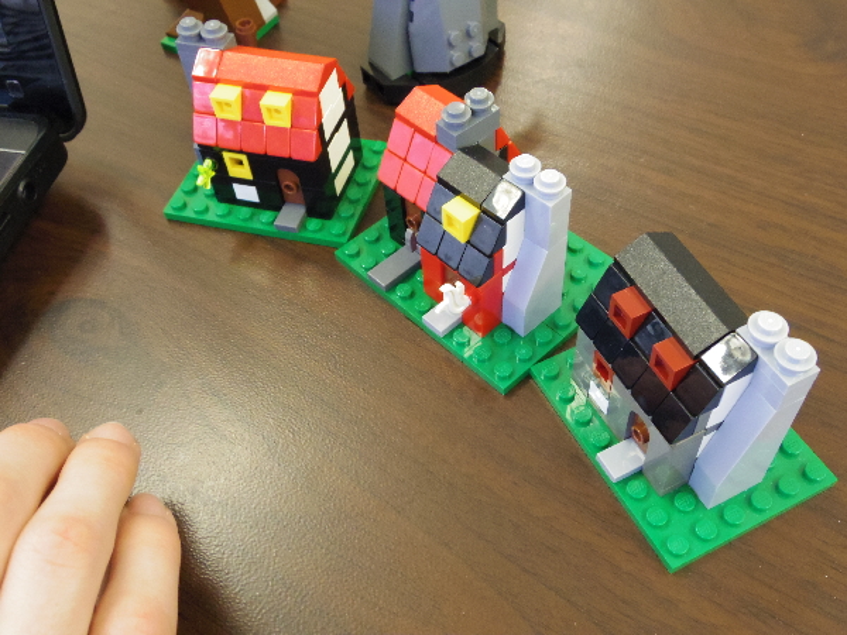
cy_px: 318
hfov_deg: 52.6
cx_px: 424
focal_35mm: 35
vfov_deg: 40.7
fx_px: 856
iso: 1250
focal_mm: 6.3
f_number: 4.5
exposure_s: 1/60
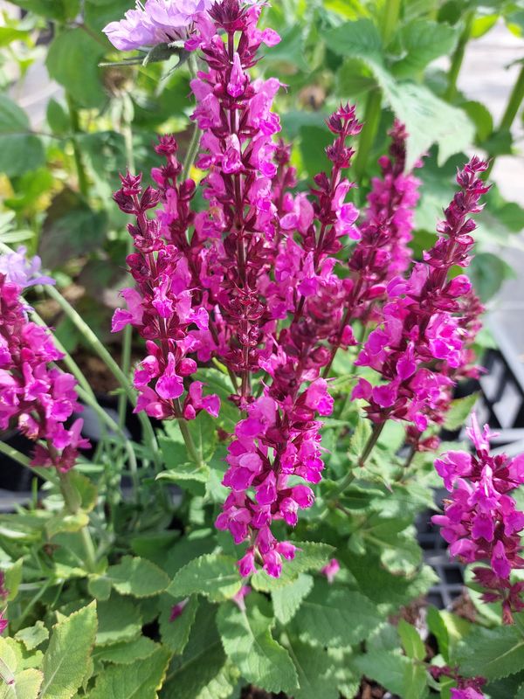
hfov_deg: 54.9
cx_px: 262
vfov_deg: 69.4
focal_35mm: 25
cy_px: 350
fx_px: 505
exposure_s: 1/374
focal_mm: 5.23
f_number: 1.8
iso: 25
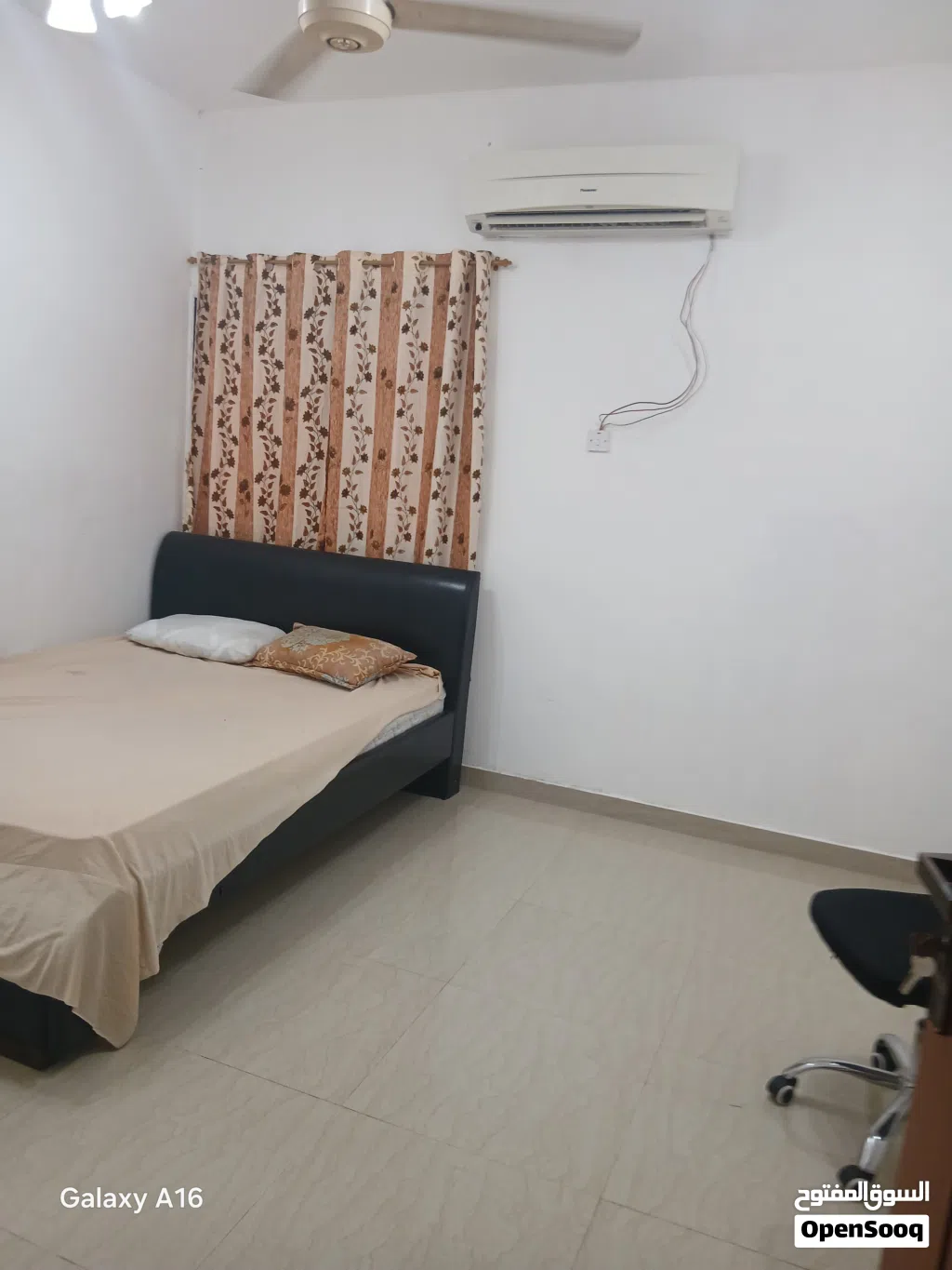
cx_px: 476
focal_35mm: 26
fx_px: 953
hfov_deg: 53.1
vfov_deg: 67.3
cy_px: 635
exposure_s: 1/50
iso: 80
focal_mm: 3.98
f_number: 1.8
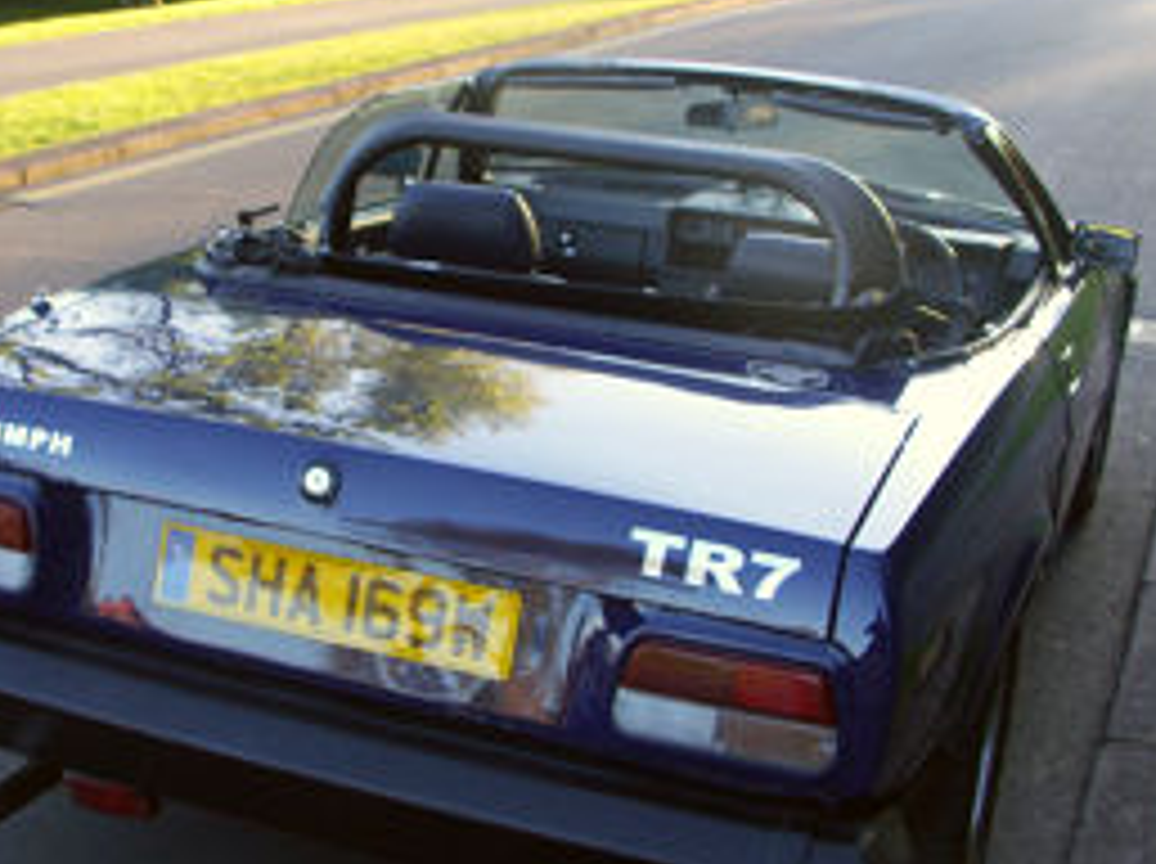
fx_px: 1401
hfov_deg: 44.1
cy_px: 434
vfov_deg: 34.3
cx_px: 373
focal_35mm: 42
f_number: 2.8
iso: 100
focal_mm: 5.76
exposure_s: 1/100
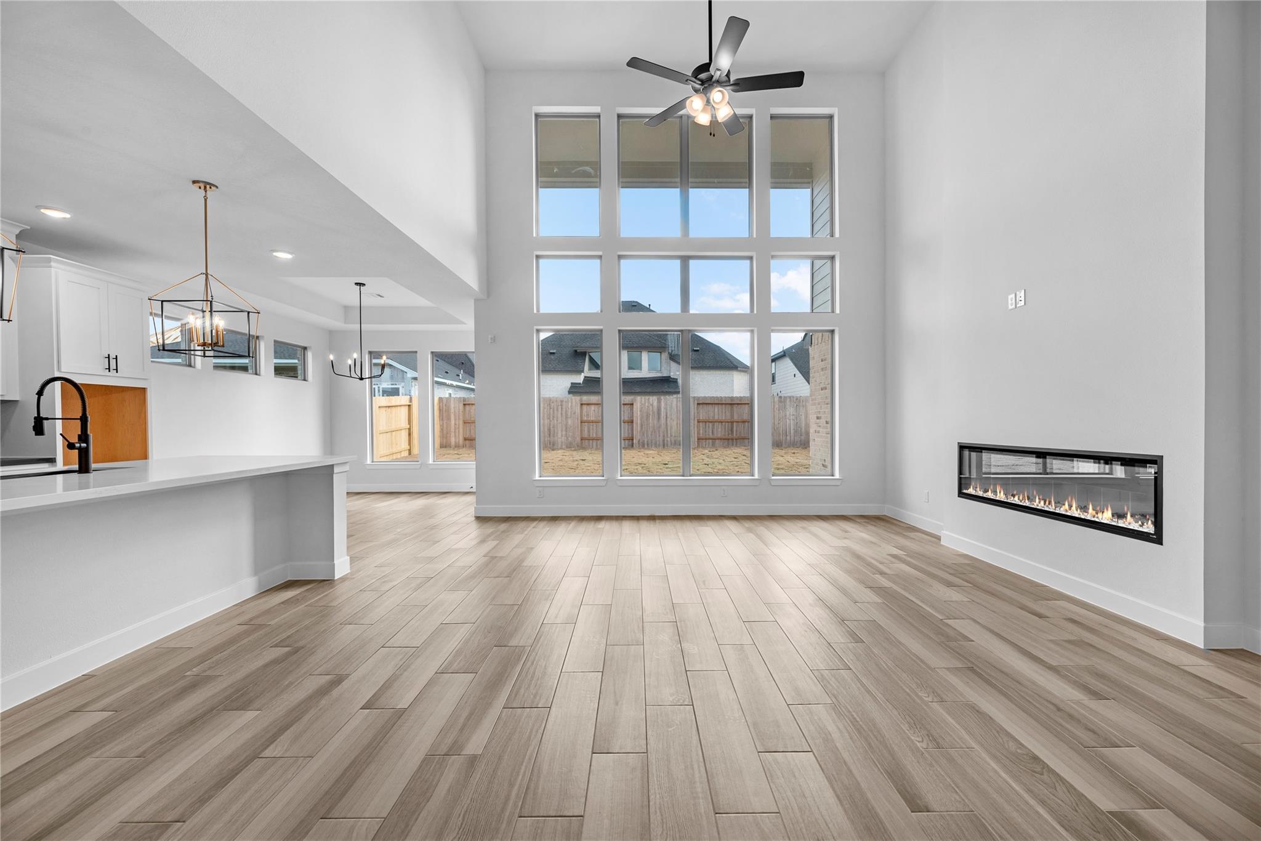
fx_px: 490
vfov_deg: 81.2
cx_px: 630
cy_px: 420
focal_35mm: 14
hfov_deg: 104.2
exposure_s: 1/60
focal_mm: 14
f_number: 9
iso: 250
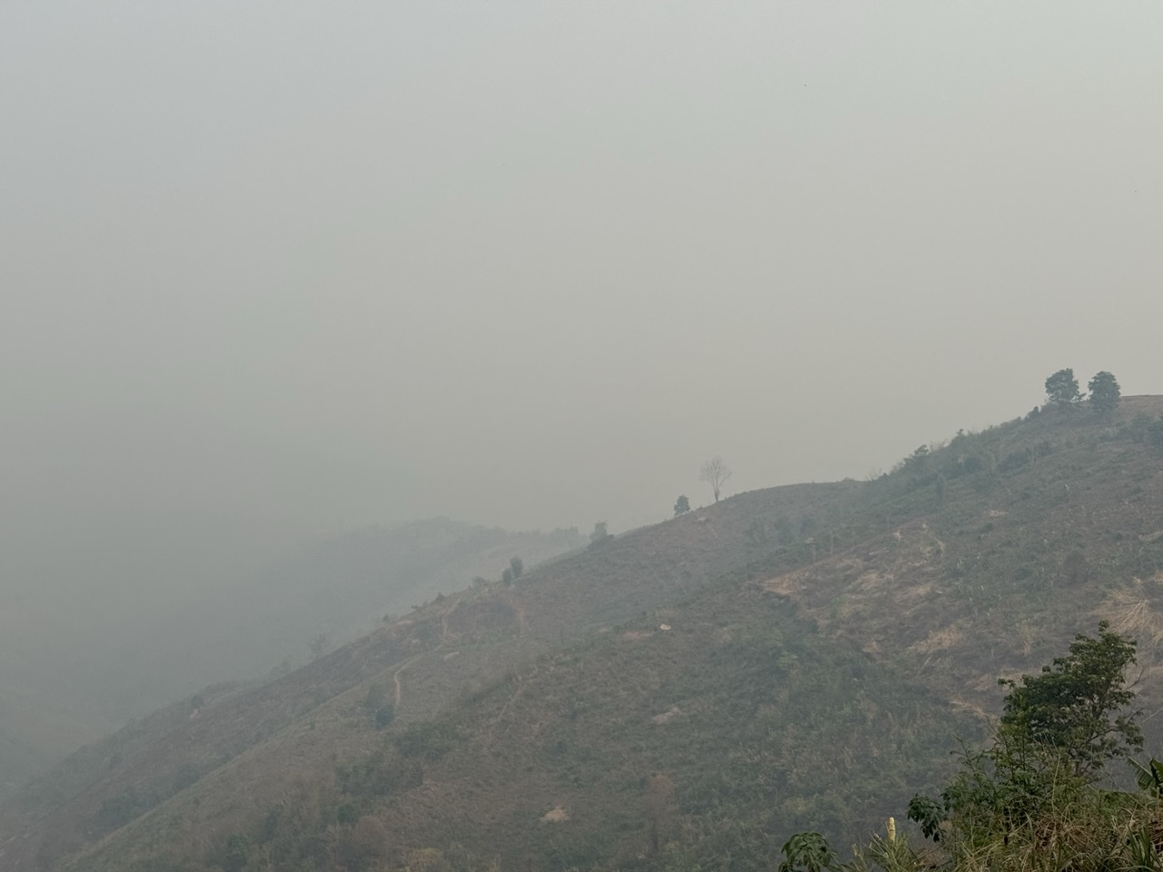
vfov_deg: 30.3
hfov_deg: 39.7
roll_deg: -0.2
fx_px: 1613
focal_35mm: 48
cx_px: 582
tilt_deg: -6.8
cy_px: 436
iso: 64
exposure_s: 1/4310
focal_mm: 6.76
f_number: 1.78
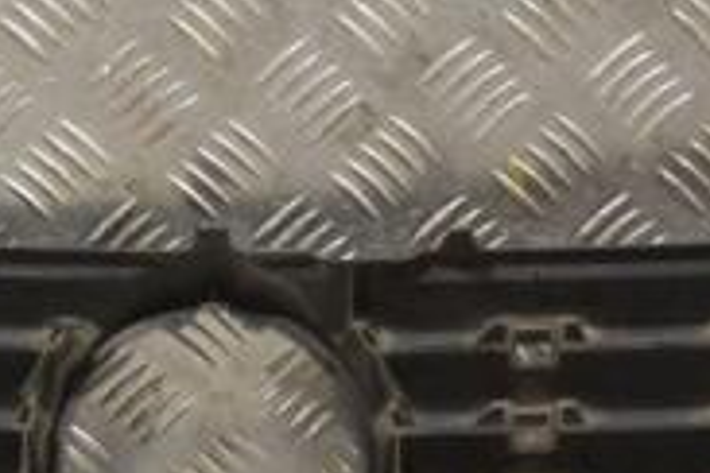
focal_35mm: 143
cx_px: 182
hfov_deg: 14.3
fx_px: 2813
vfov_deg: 9.6
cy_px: 174
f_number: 8
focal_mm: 29
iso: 3200
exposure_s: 1/250
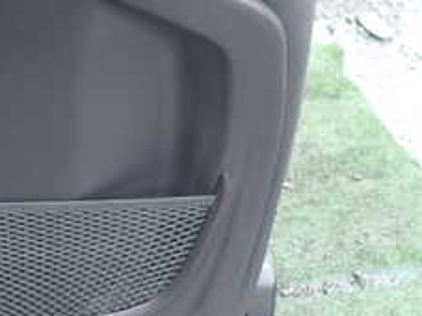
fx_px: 804
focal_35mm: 66
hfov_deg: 27.9
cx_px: 17
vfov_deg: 21.8
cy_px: 46
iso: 125
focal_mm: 4.5
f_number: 2
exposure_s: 1/60
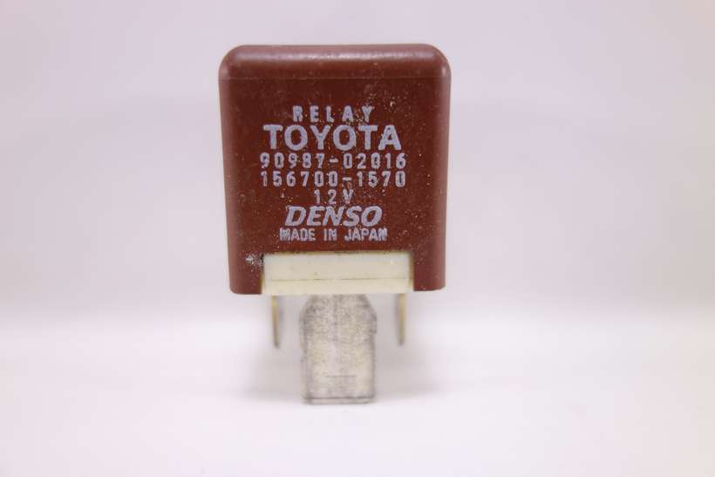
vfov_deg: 46.4
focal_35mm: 28
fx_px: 556
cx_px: 358
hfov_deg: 65.5
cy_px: 238
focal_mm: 10.4
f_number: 2.2
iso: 125
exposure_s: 1/100
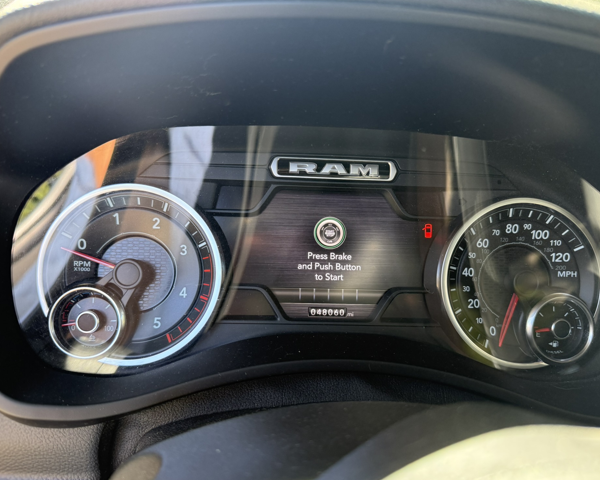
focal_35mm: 26
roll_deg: -1.5
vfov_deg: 54.9
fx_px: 462
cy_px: 247
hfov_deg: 66.0
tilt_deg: -21.6
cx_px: 308
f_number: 1.78
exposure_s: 1/121
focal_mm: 6.76
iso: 200
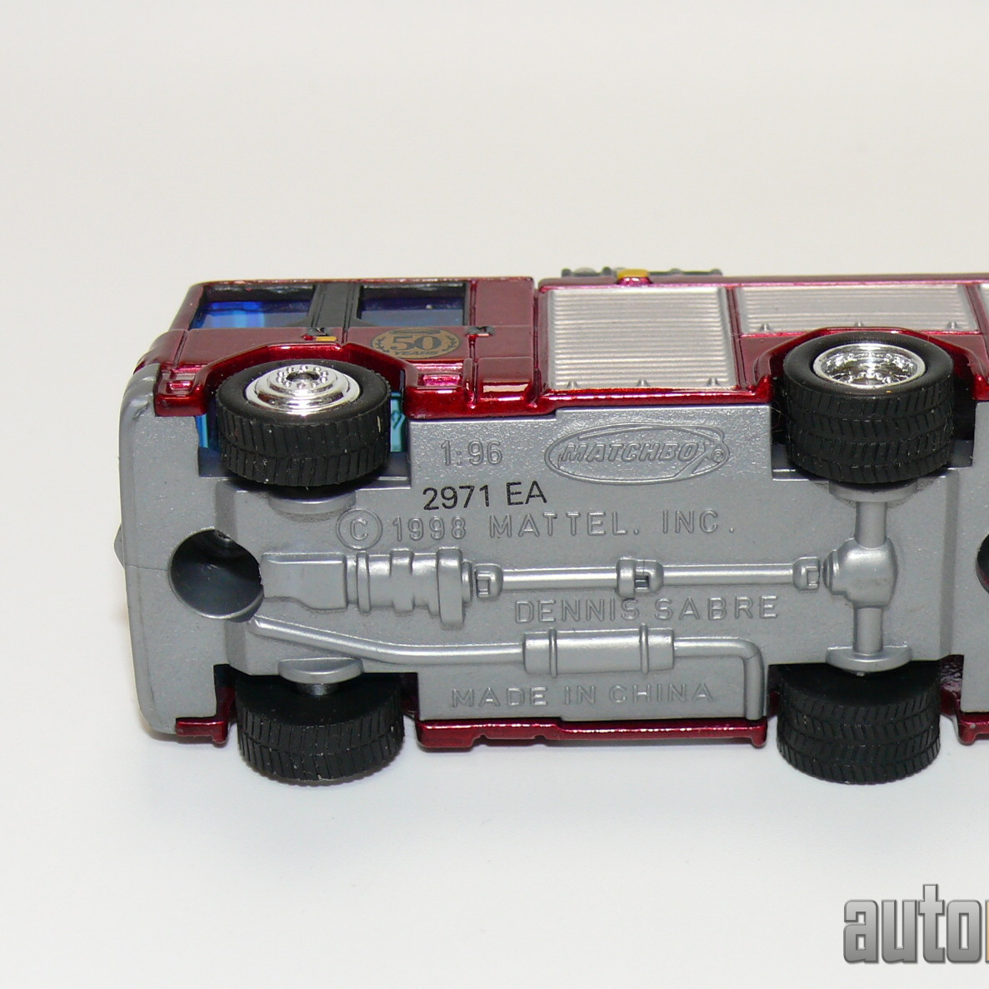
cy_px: 495
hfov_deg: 16.4
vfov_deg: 16.4
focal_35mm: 106
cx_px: 652
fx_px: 3426
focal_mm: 12.5
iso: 100
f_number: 4
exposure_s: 1/30
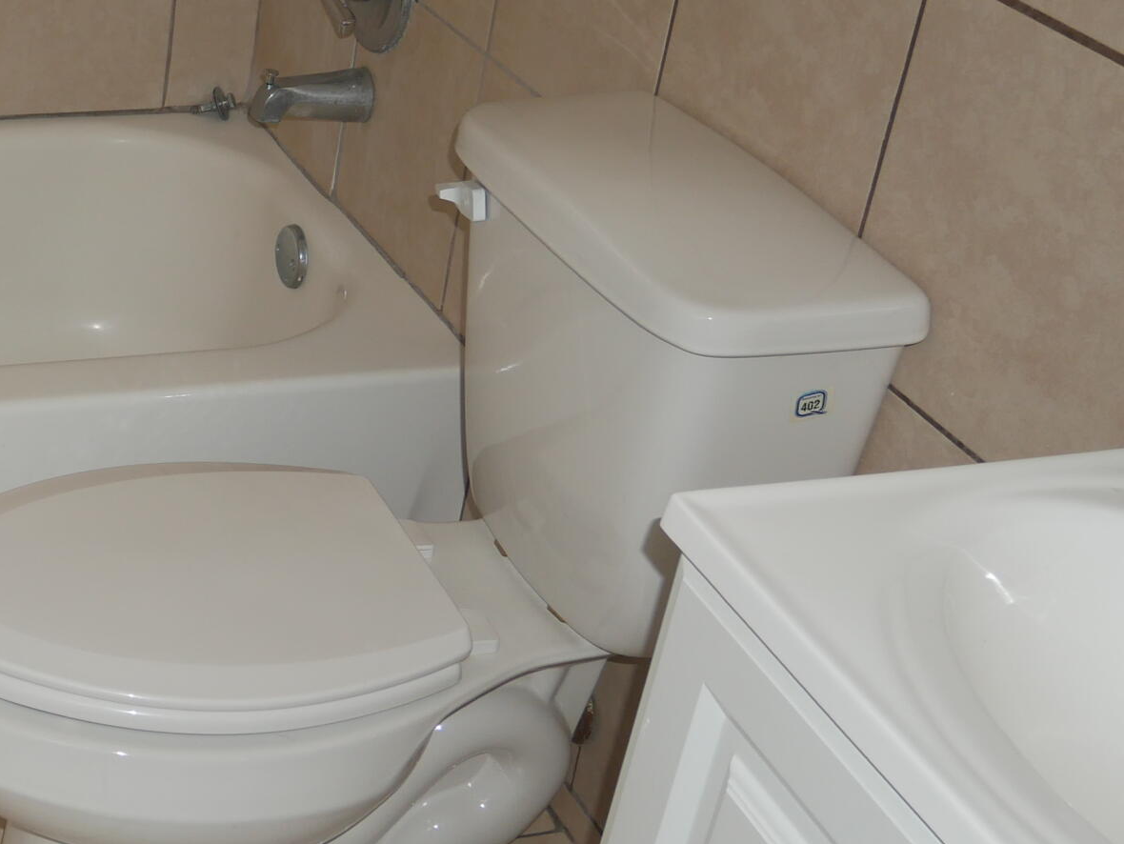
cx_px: -113
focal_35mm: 61
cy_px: 303
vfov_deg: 24.0
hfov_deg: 28.7
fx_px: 1982
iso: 200
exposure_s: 1/60
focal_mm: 12
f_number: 3.5
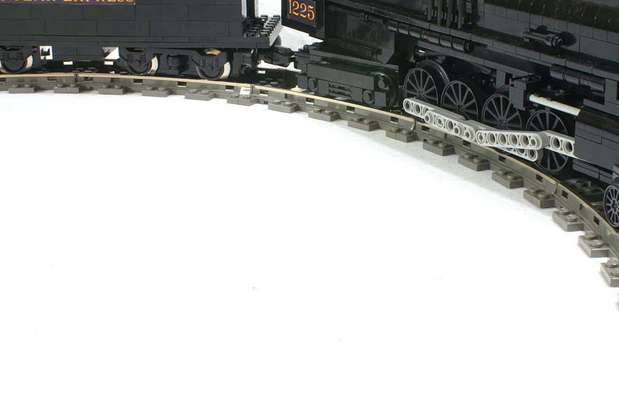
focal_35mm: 58
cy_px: 100
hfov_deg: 34.5
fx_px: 997
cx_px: 342
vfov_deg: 23.1
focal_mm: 24
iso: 100
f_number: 25
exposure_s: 10
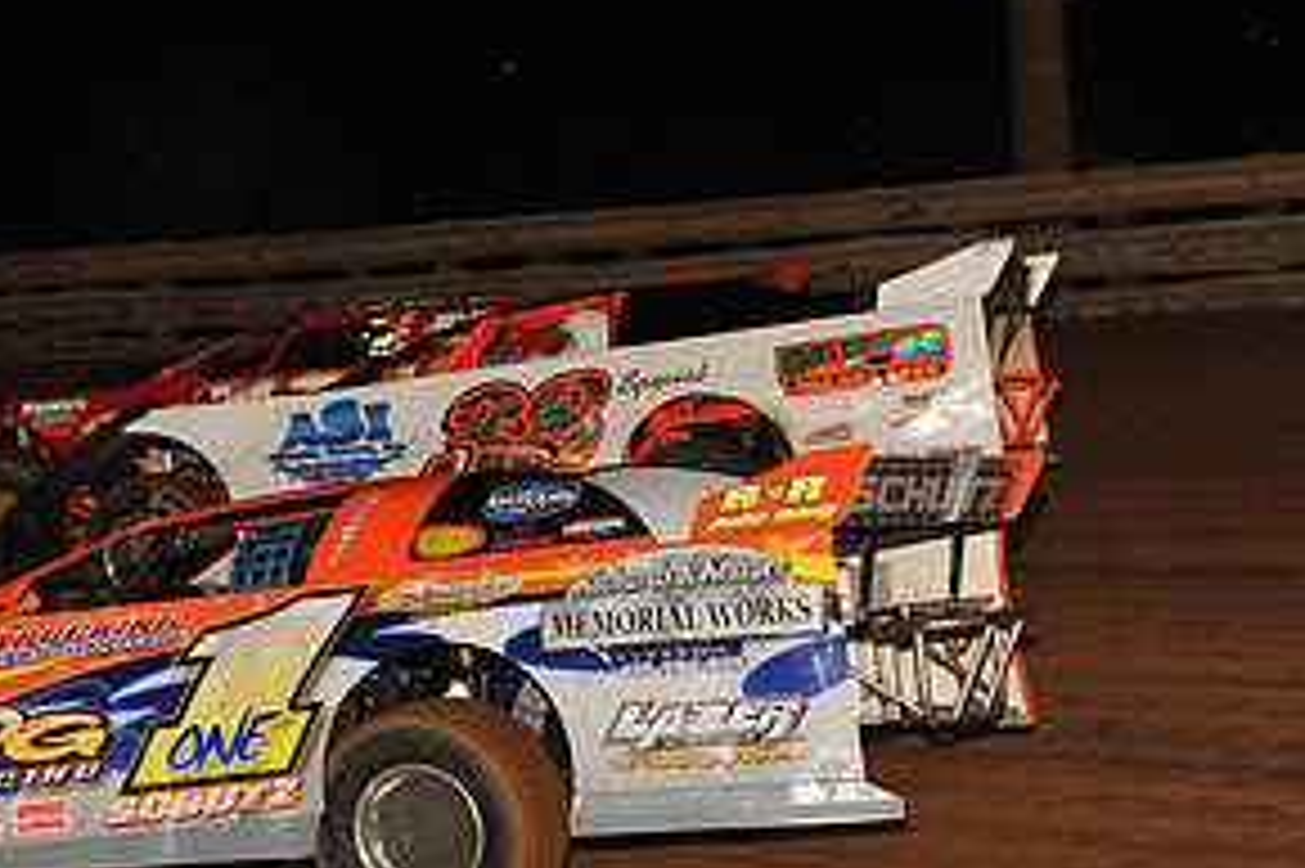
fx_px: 4347
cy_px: 445
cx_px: 27
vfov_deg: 11.4
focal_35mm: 120
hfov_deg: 16.7
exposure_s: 1/320
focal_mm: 60
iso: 800
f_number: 7.1
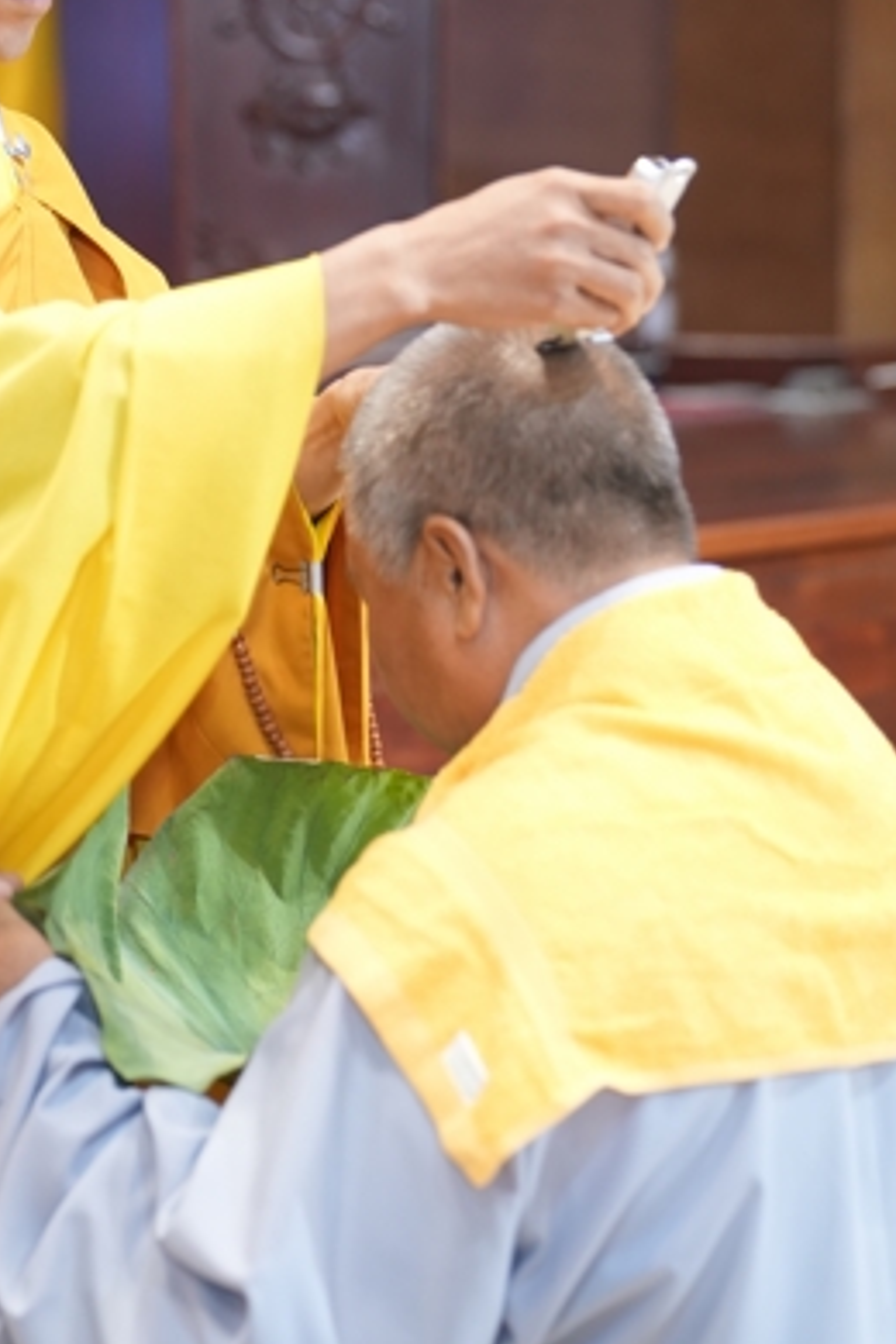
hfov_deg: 11.4
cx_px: 253
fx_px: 4480
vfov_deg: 16.9
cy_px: 296
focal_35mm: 120
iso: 1250
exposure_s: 1/80
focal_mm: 72
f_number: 2.5
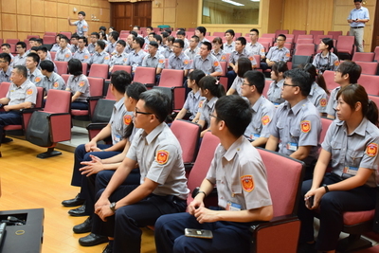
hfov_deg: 53.1
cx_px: 190
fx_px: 379
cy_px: 126
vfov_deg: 36.9
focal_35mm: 36
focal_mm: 24
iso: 2000
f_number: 6.3
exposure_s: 1/60
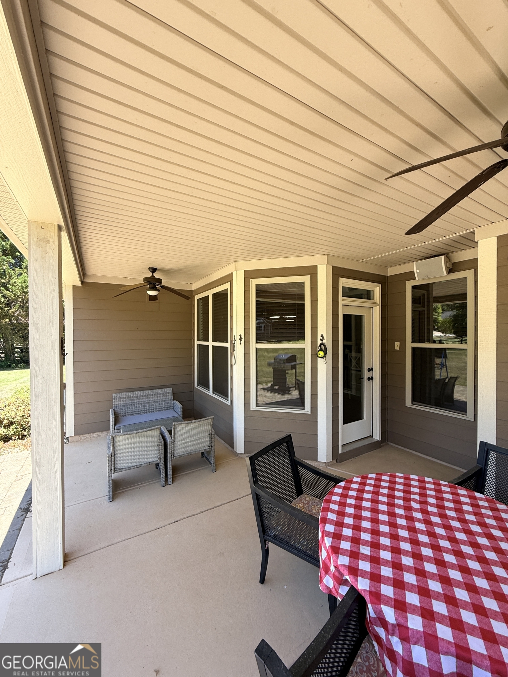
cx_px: 254
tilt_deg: +0.8
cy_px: 338
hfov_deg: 85.7
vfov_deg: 102.1
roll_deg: +0.9
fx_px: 274
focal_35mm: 14
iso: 50
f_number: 2.2
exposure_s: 1/157
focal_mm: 2.22
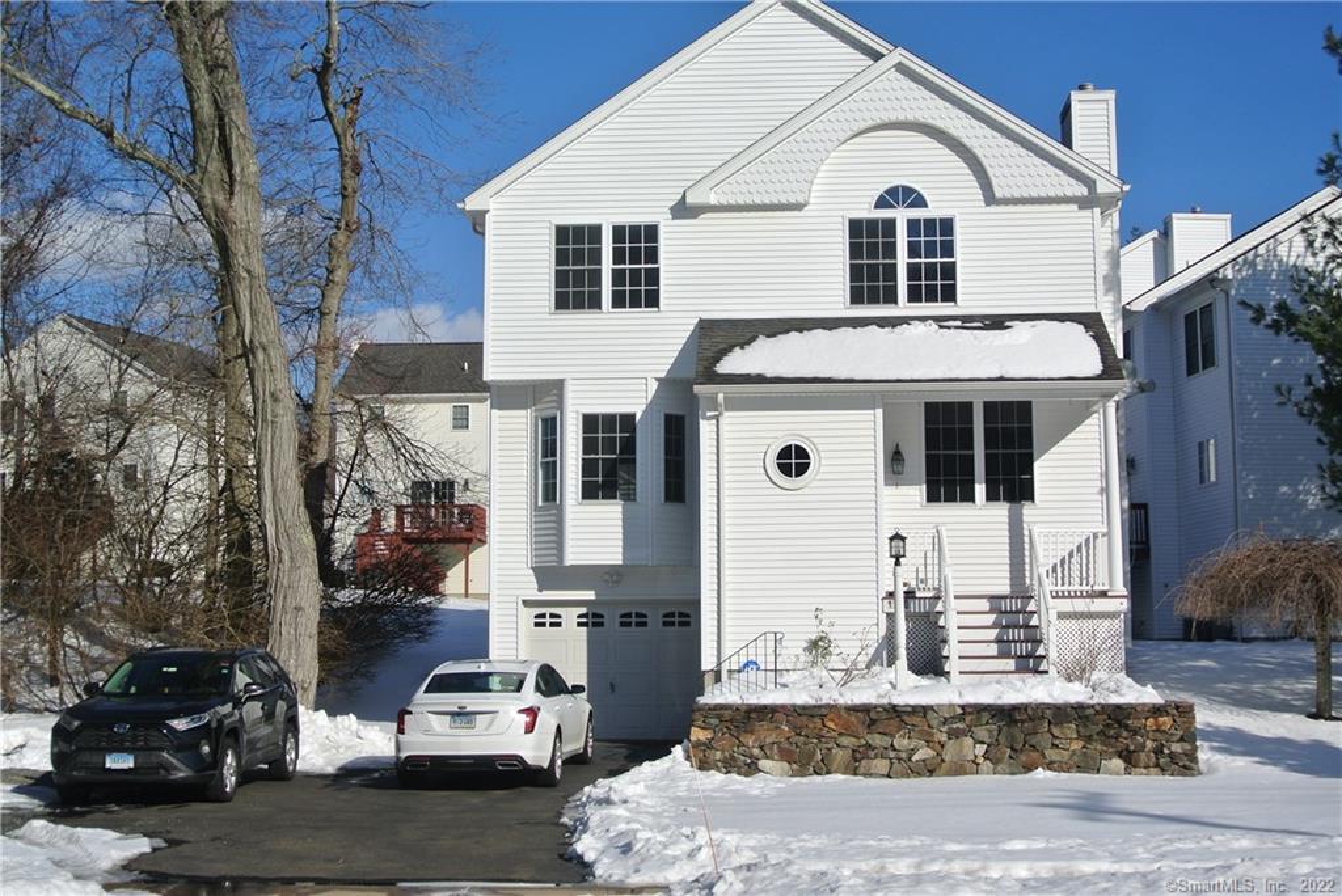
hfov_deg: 40.3
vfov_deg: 27.6
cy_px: 448
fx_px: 1828
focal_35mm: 49
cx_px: 671
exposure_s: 1/1000
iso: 100
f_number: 5
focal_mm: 18.2
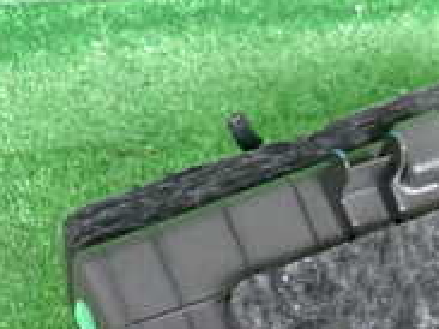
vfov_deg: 16.7
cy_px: 459
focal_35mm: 82
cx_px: 518
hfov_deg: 22.1
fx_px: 1039
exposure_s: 1/30
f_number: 2
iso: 400
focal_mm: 4.5
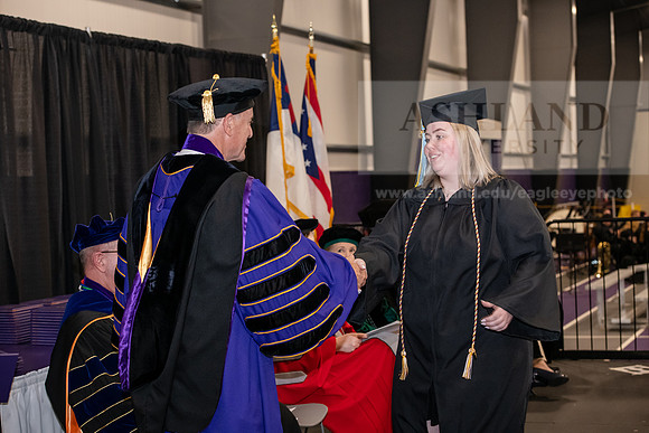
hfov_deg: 28.8
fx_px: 1262
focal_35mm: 70
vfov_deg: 19.5
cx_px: 324
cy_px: 216
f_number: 5
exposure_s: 1/200
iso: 2500
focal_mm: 70
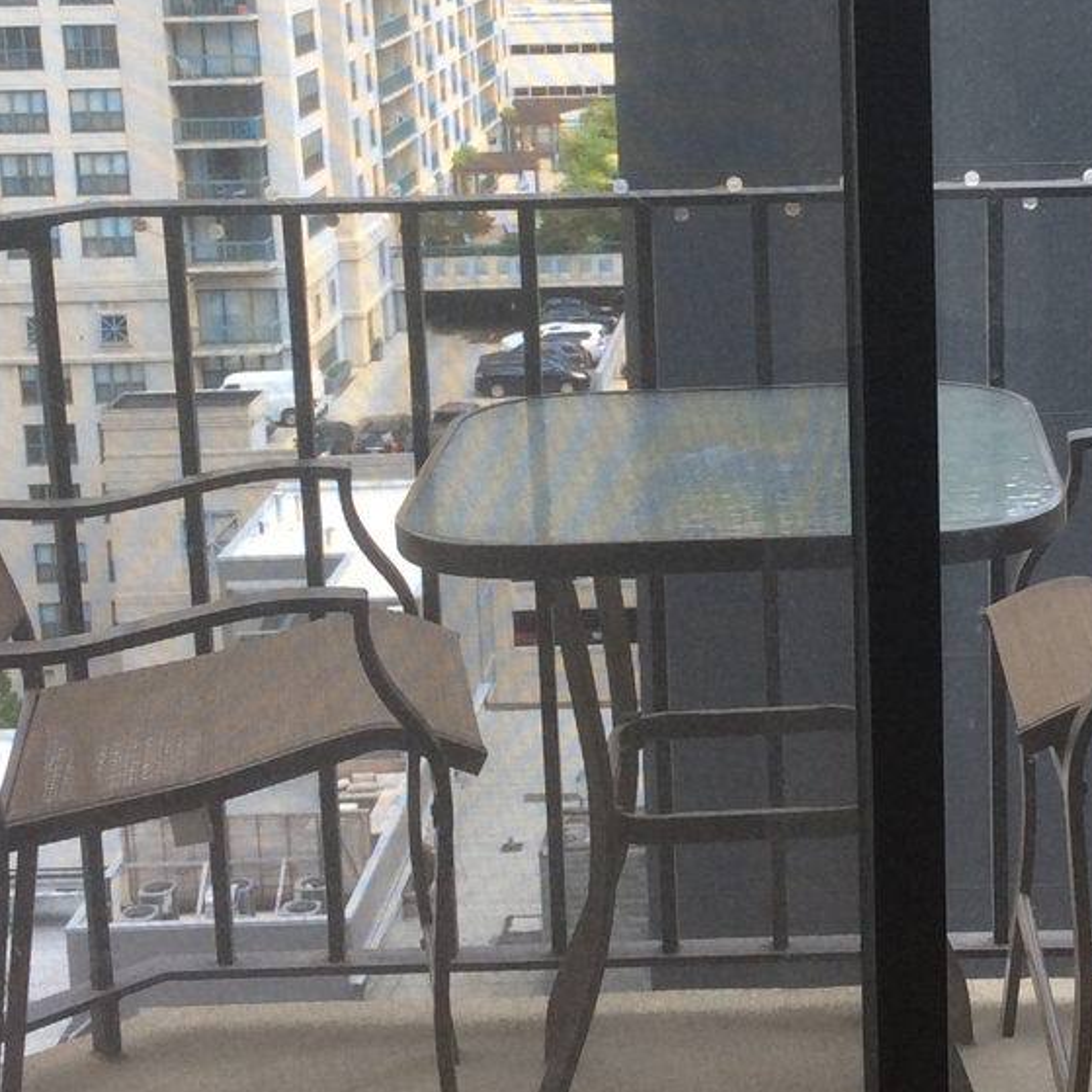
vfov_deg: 23.6
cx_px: 877
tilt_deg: -10.9
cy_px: 381
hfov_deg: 23.3
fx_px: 2605
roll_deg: +2.5
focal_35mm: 73
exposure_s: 1/201
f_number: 2.4
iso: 32
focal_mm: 3.3
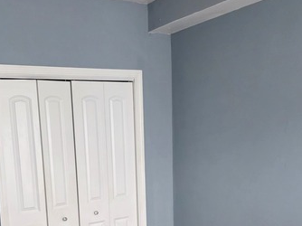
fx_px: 401
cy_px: 193
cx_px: 106
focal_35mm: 46
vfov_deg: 30.4
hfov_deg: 40.9
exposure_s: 1/120
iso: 500
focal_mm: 6.3
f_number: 1.7
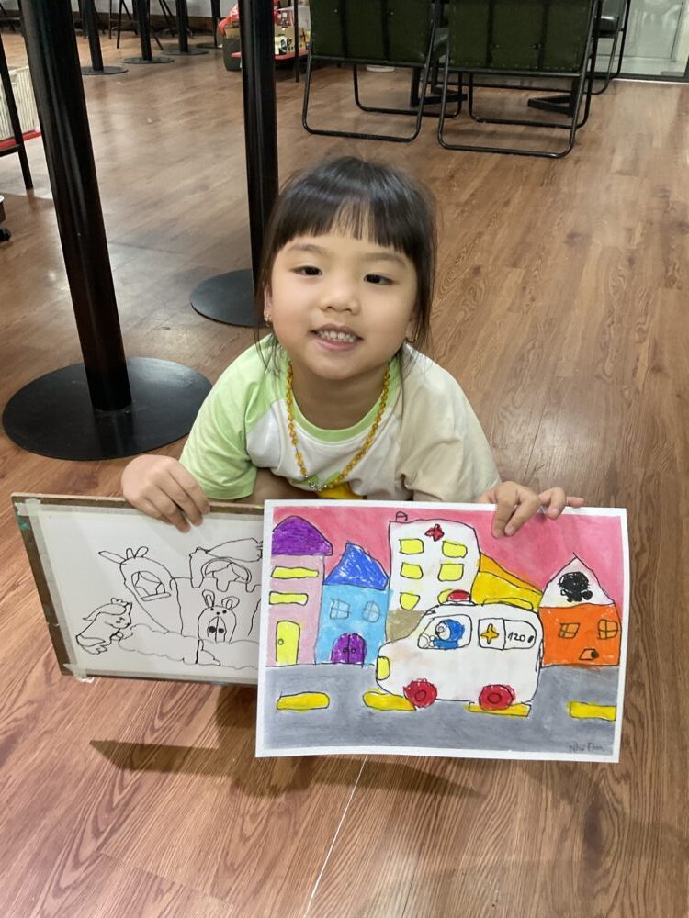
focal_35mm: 29
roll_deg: -2.2
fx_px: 770
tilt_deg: -37.3
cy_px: 459
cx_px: 344
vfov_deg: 61.7
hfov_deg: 48.2
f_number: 1.8
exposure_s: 1/60
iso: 64
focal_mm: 3
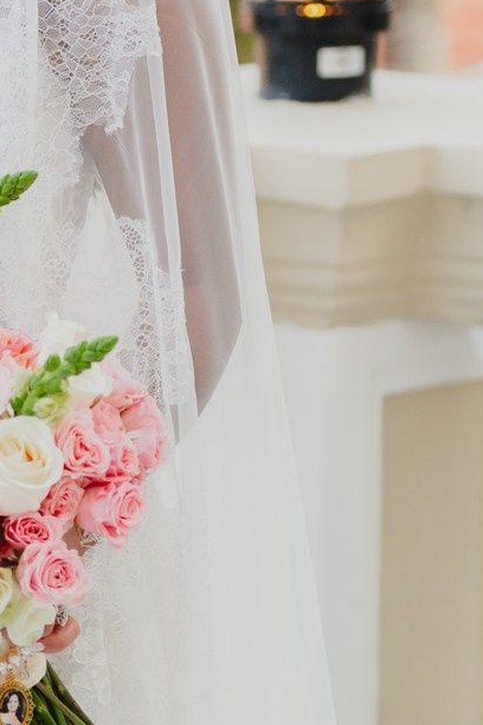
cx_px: -373
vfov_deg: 9.8
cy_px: 514
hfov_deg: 6.4
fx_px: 4206
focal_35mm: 209
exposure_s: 1/640
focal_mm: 50
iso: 400
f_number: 2.8
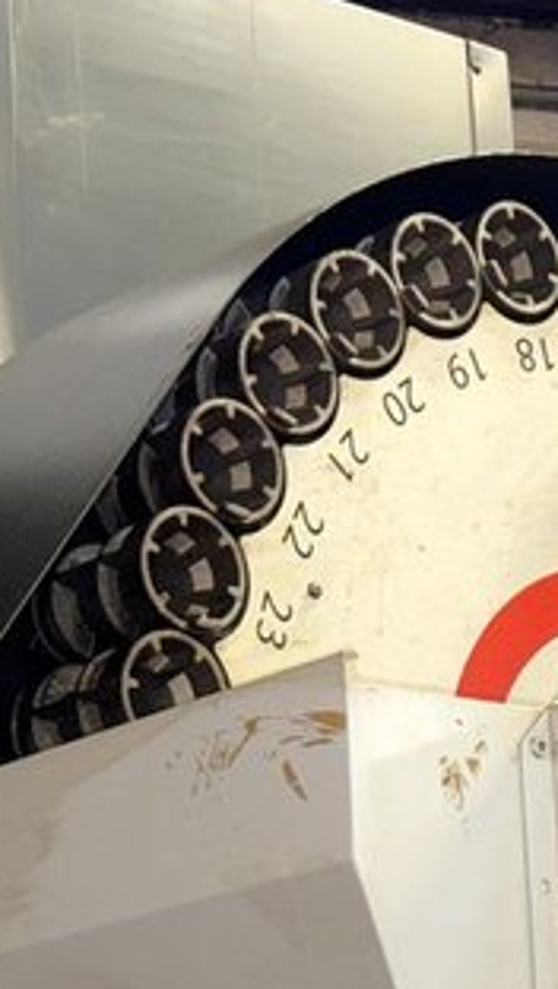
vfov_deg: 16.0
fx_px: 3517
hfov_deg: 9.0
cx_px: 561
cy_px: 561
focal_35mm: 134
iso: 80
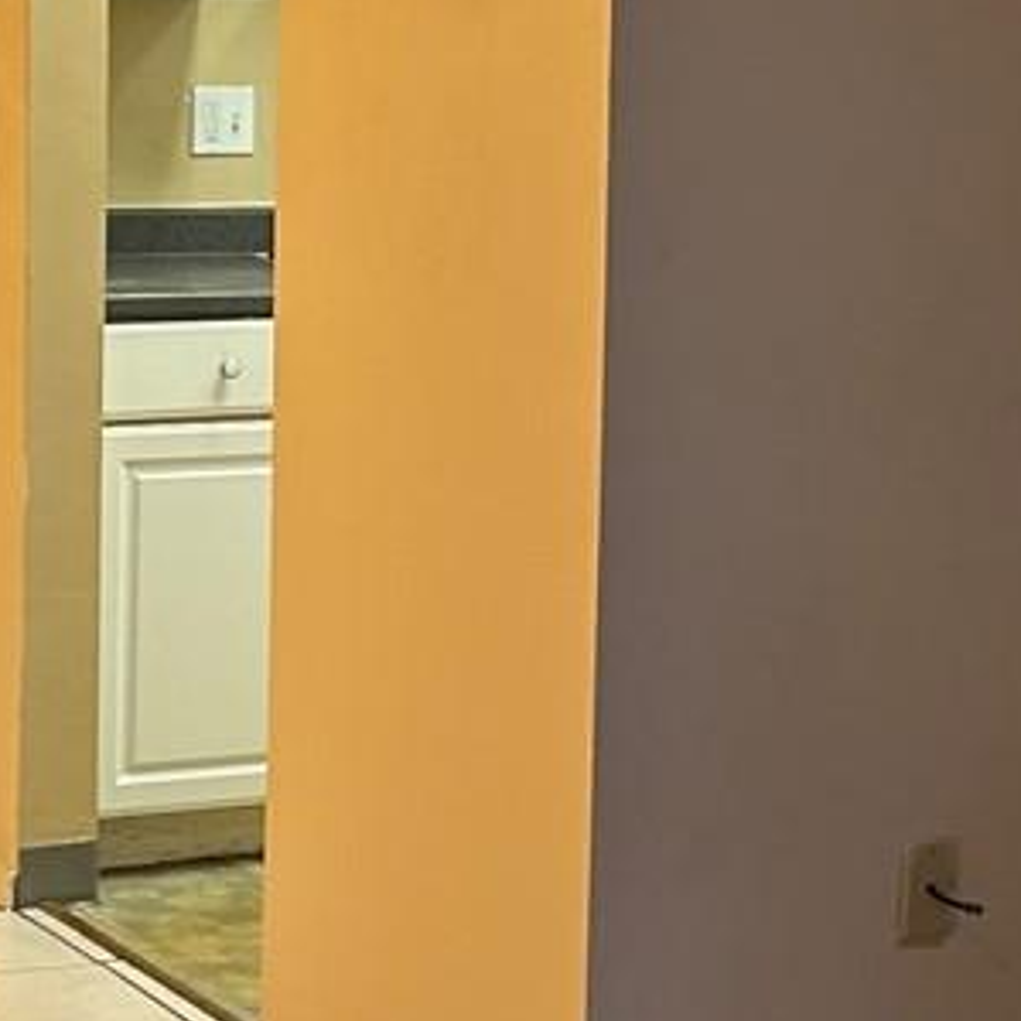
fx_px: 4104
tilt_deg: -5.5
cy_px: 324
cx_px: 553
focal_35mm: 123
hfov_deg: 14.2
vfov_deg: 14.2
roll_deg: -1.4
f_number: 1.5
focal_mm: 5.7
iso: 80
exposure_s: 1/60
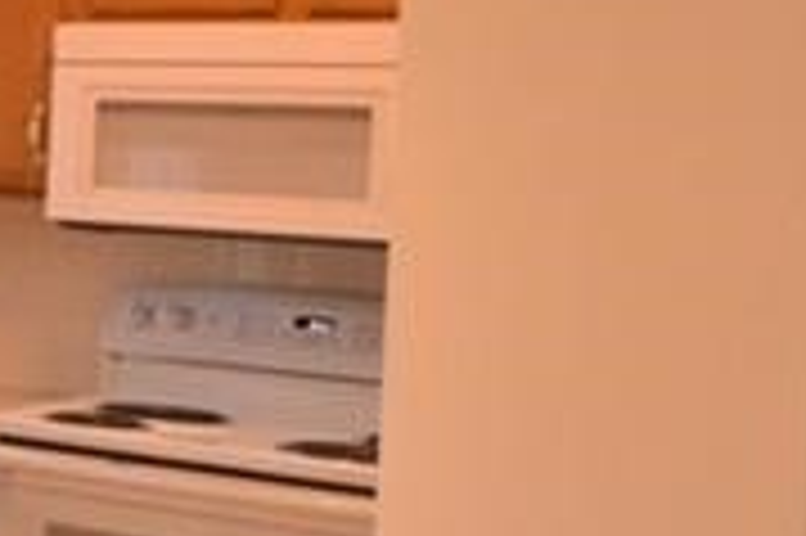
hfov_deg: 13.2
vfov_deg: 15.8
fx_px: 1924
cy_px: 140
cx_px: -1346
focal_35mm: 86
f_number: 3.5
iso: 800
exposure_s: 1/60
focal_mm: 10
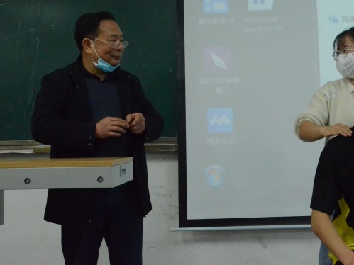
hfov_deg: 31.9
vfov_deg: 24.3
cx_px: 240
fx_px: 613
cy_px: 92
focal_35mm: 60
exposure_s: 1/200
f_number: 6.3
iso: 6400
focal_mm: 26
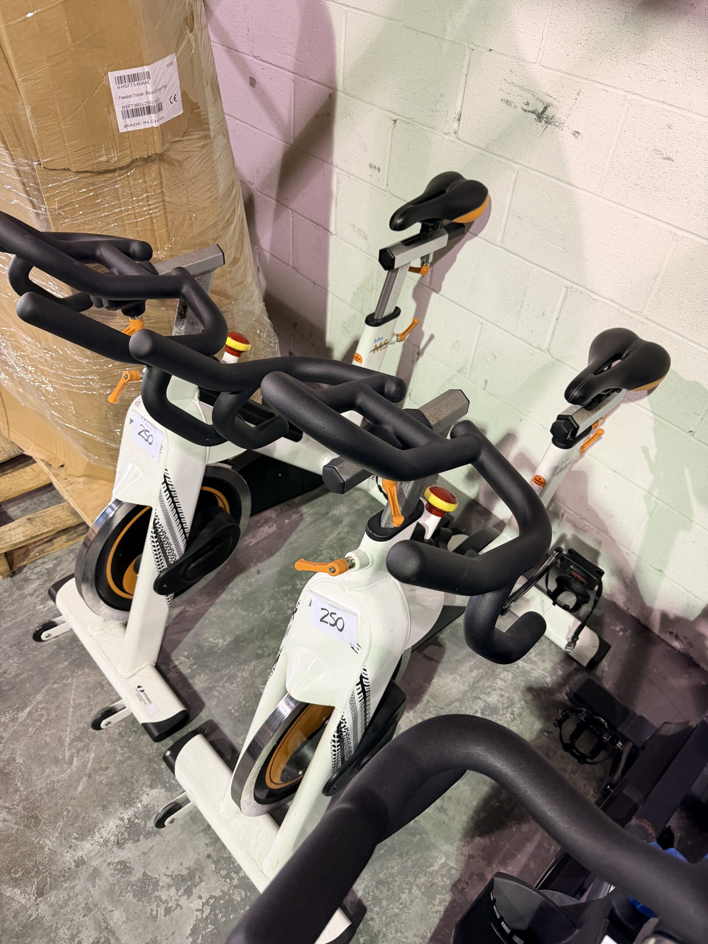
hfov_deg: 56.8
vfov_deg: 71.6
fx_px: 654
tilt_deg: -43.7
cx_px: 354
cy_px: 472
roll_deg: -5.1
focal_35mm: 24
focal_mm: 6.76
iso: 250
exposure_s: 1/60
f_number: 1.78
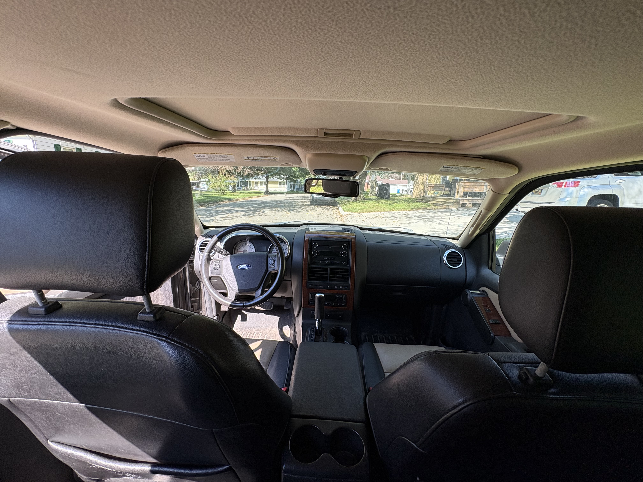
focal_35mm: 14
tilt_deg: -11.3
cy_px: 241
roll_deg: -0.4
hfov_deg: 102.1
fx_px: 260
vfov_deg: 85.7
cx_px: 322
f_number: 2.2
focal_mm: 2.22
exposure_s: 1/288
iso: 64
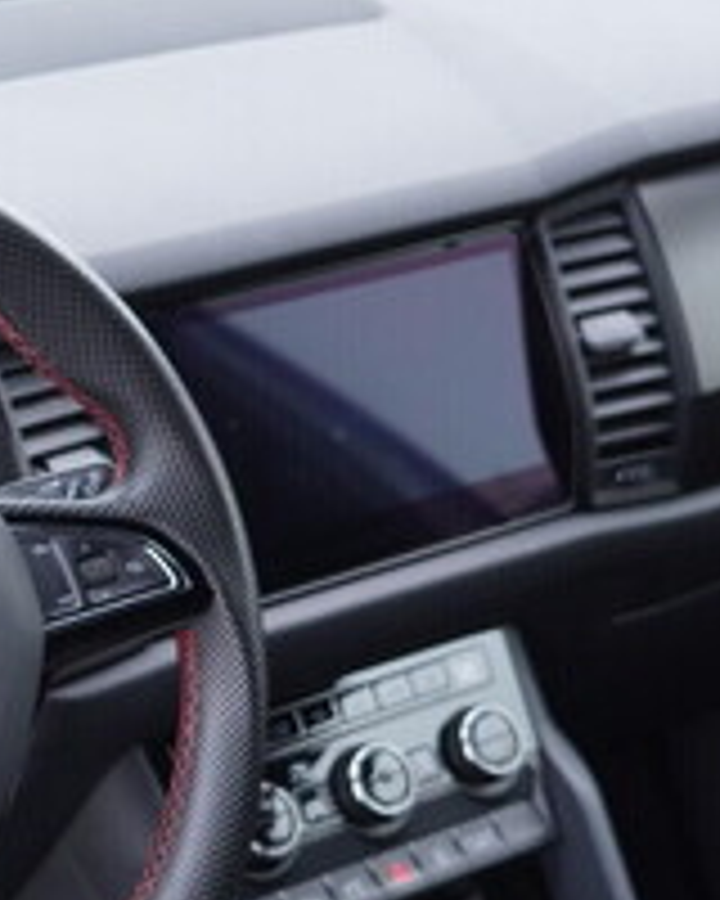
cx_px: -202
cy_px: 736
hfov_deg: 15.8
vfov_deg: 20.3
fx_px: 2477
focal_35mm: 93
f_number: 2.8
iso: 320
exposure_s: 1/40
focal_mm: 24
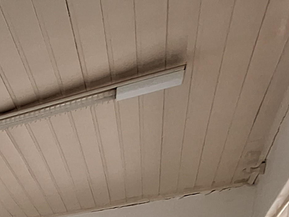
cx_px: -305
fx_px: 467
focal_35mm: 56
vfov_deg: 17.3
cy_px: 453
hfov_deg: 18.7
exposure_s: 1/40
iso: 100
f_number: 2.2
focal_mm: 1.74
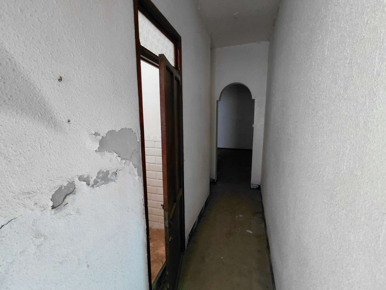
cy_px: 145
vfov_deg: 78.1
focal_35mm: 16
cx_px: 193
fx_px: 178
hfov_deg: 94.5
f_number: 2.2
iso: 320
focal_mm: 1.64
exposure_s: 1/30
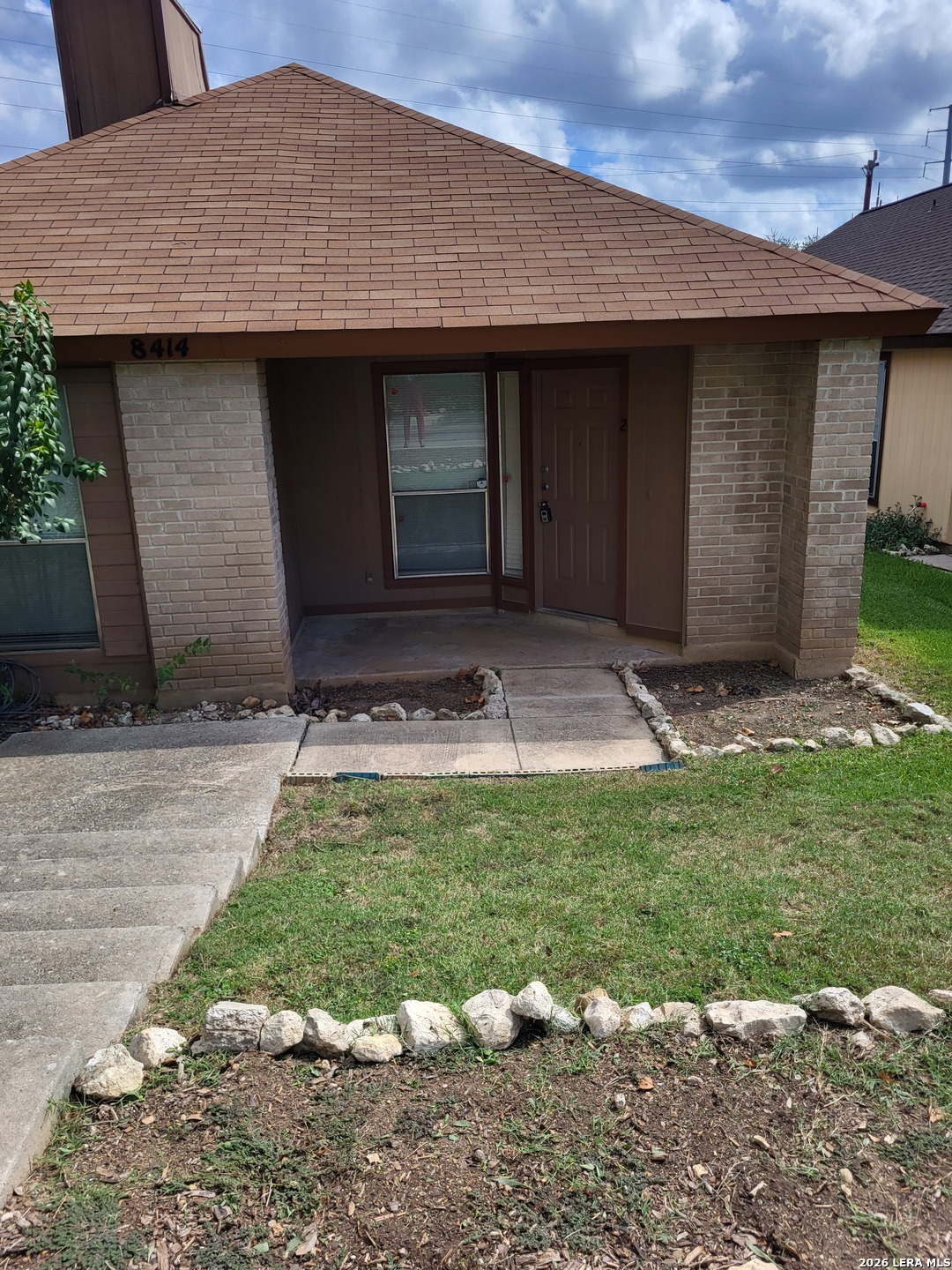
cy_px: 635
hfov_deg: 53.1
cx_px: 476
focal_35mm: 26
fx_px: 953
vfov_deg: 67.3
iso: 40
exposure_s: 1/2671
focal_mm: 5.4
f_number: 1.8
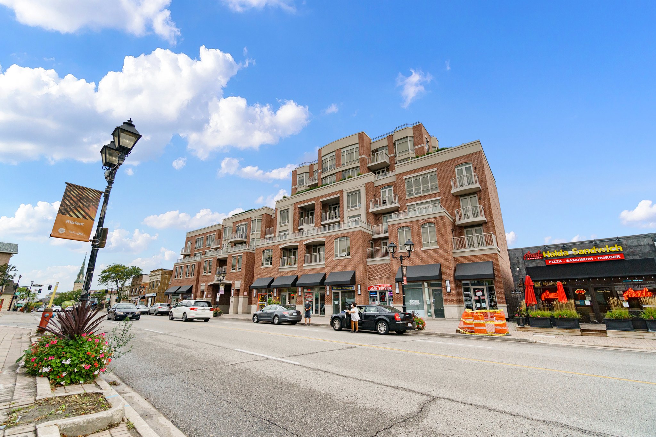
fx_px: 273
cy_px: 218
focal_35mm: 15
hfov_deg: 100.4
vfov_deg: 77.3
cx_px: 328
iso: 640
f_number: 6.3
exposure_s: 1/800
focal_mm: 10
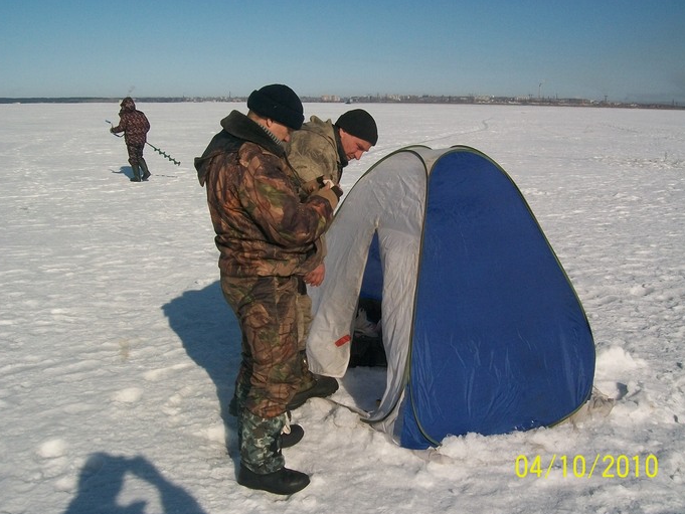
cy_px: 262
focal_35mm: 37
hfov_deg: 50.1
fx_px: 732
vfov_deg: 38.7
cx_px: 342
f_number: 4.8
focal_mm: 6
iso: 80
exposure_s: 1/1401
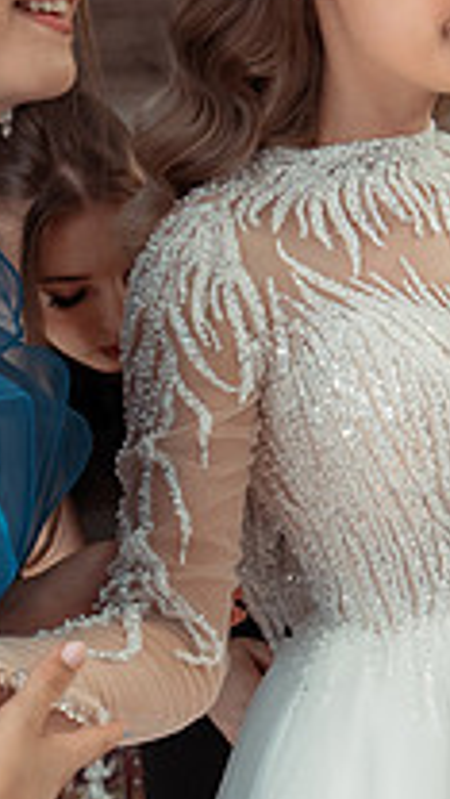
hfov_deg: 14.7
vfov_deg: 25.8
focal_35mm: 82
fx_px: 1739
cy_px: 282
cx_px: 254
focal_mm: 28
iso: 1000
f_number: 3.5
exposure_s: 1/200
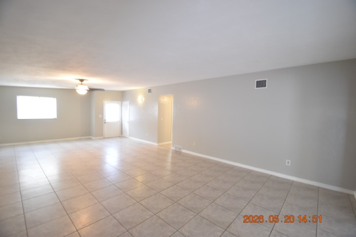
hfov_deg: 100.4
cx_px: 178
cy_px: 118
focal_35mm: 15
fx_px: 148
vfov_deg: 77.3
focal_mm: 10
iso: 800
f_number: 3.5
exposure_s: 1/20
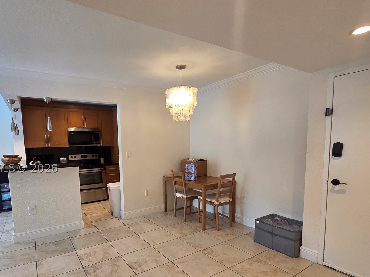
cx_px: 156
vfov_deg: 70.8
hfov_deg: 87.1
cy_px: 168
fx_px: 192
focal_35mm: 18
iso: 320
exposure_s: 1/120
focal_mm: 2.2
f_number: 2.2
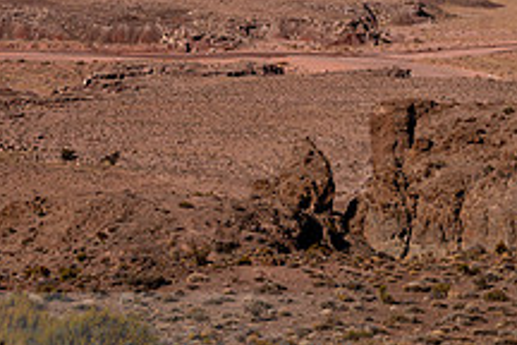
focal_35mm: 134
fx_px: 1924
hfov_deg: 15.2
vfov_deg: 10.1
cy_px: -77
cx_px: 436
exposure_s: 1/1600
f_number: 8
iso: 200
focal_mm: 50
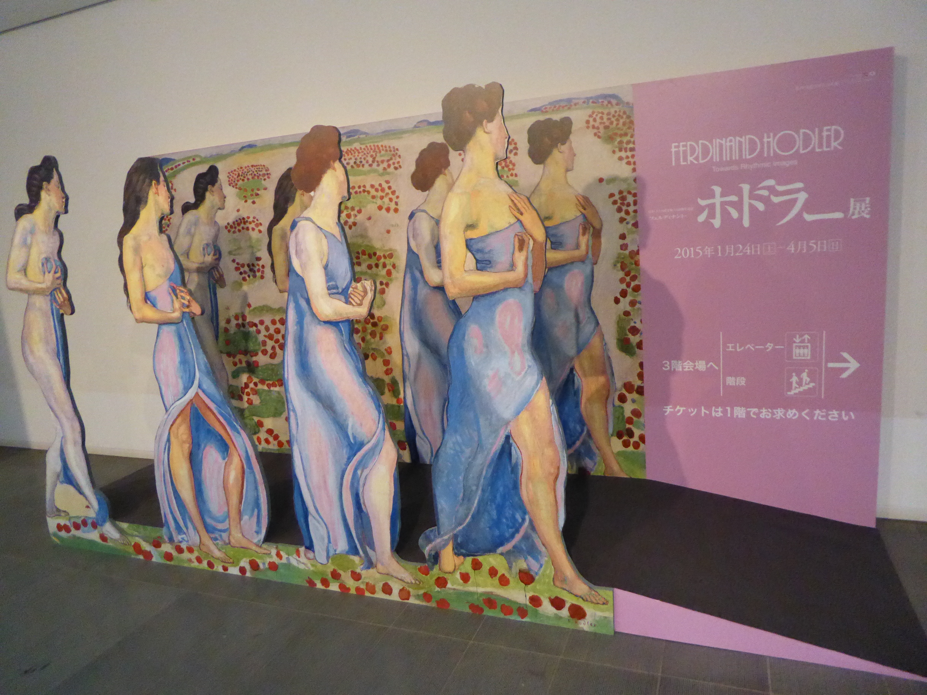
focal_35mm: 25
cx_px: 464
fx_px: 669
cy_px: 348
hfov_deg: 69.4
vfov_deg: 54.9
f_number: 3.3
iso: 1600
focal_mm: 4.3
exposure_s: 1/40
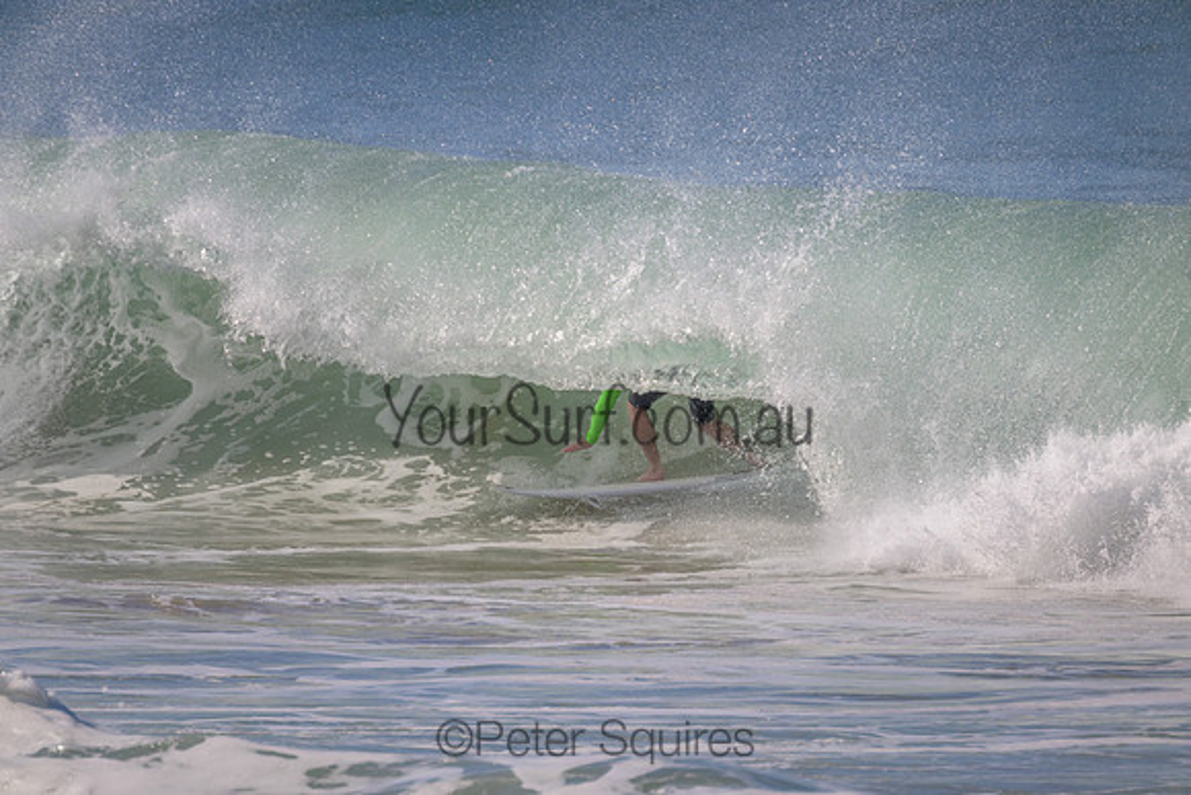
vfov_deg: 1.7
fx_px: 26472
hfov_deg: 2.6
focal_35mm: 800
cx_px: 596
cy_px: 398
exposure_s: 1/2000
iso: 640
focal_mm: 800
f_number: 11
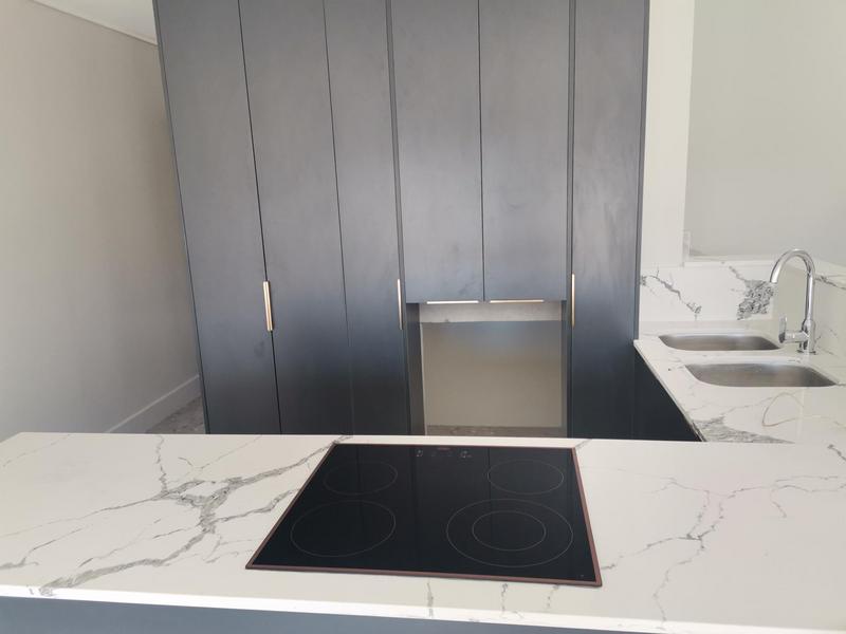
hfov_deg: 67.3
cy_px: 317
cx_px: 423
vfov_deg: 53.1
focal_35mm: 26
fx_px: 635
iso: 100
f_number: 1.8
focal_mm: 4.75
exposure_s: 1/100
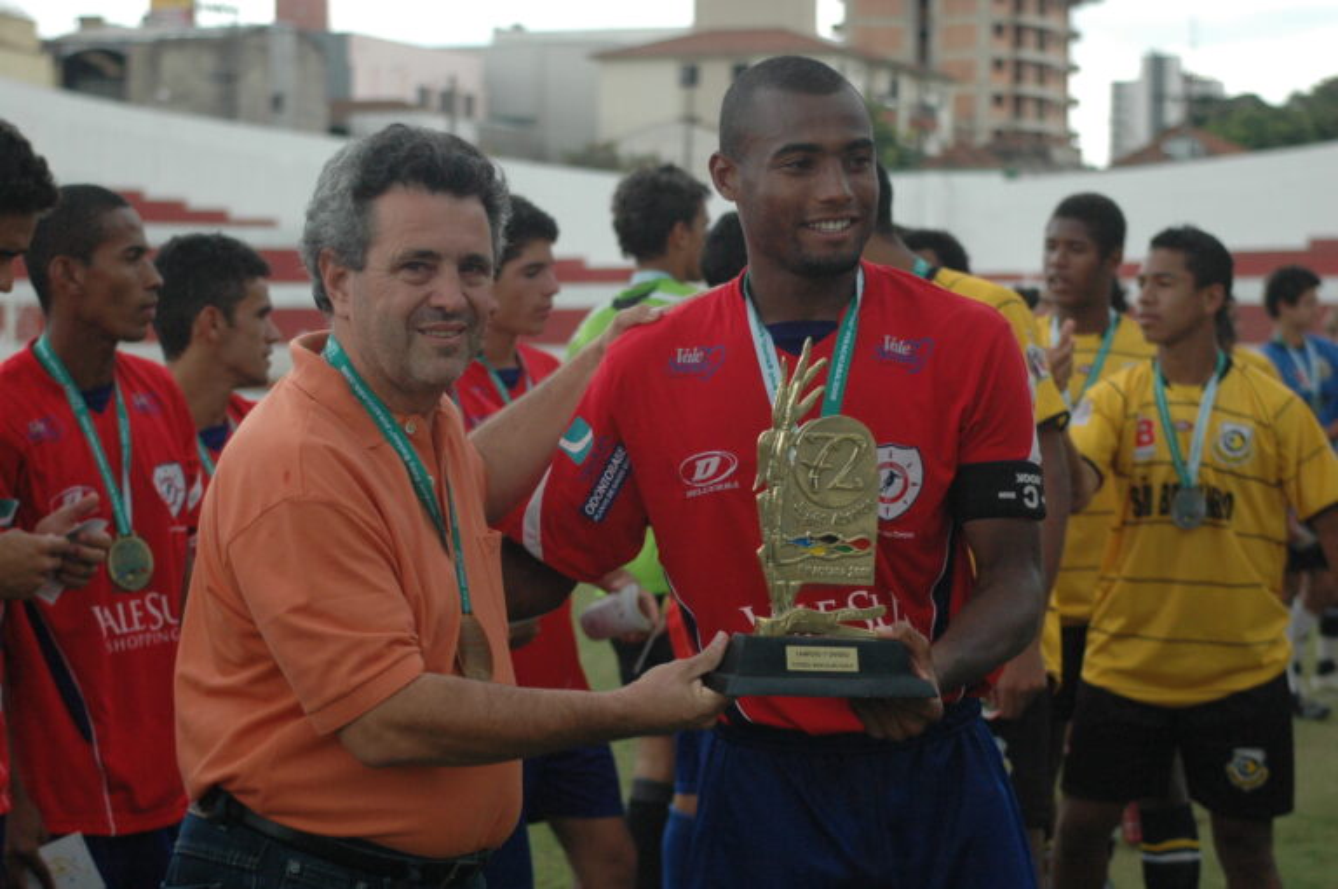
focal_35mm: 93
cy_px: 444
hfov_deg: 21.9
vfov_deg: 14.7
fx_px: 3452
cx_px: 669
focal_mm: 62
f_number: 4.2
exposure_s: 1/1600
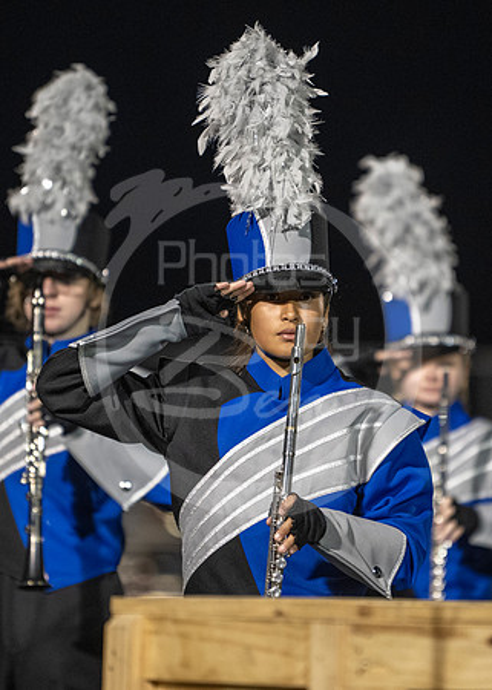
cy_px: 318
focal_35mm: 365
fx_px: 7150
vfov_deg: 5.5
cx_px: 329
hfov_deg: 3.9
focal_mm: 200
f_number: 2.8
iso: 4000
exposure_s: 1/500
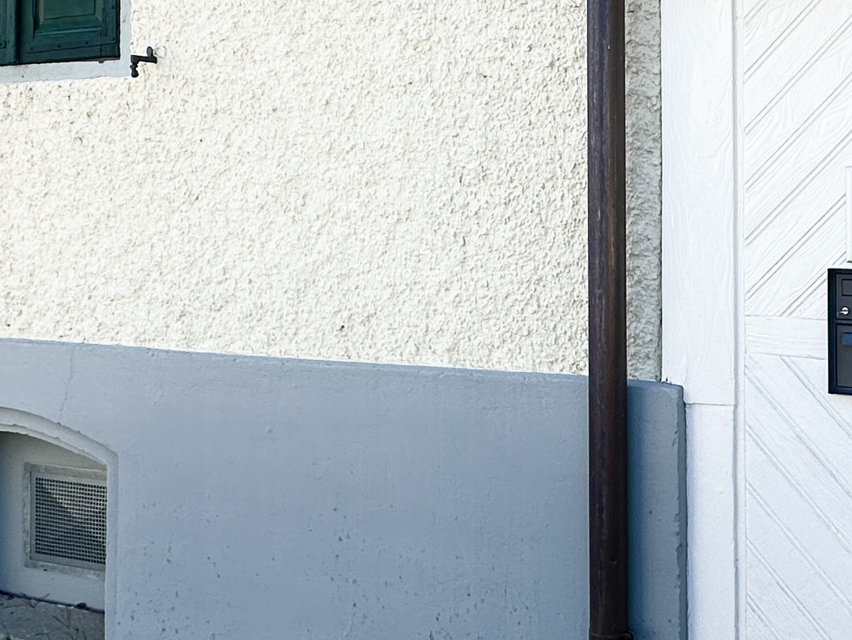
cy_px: 158
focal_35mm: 45
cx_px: 688
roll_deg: +0.1
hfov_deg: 40.3
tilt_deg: +0.5
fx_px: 1108
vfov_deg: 31.6
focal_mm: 2.22
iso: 40
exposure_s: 1/666
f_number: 2.2
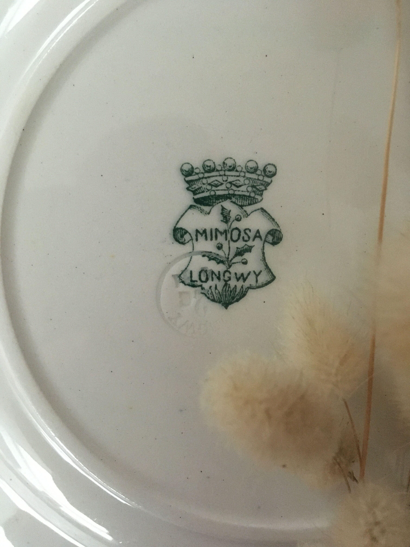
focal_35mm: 29
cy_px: 274
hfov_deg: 48.2
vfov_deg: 61.7
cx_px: 205
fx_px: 458
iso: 320
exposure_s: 1/17
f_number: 2.2
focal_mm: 4.15
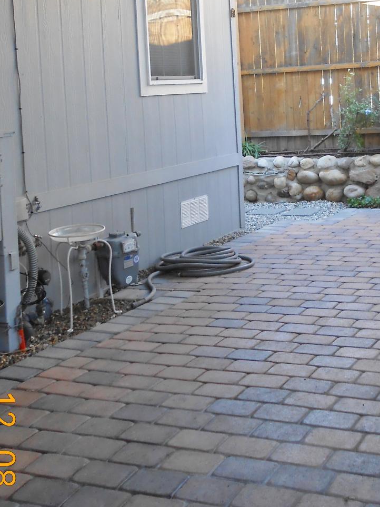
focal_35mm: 54
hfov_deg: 26.3
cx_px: 324
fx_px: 791
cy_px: 98
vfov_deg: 34.4
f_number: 3.5
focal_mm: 4.6
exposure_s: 1/30
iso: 80
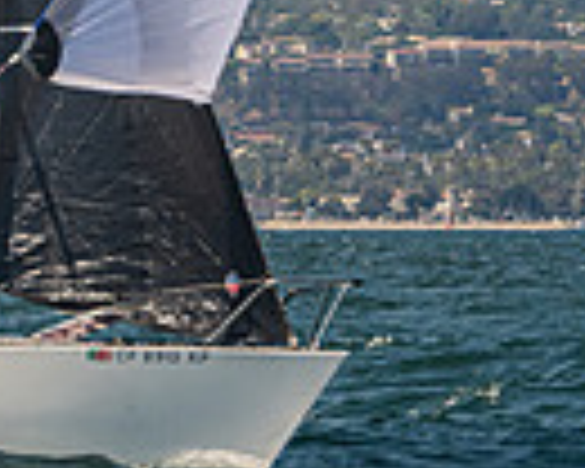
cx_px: -43
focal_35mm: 673
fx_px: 11652
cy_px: -269
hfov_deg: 2.9
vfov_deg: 2.3
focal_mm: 130
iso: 400
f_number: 8
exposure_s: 1/2000
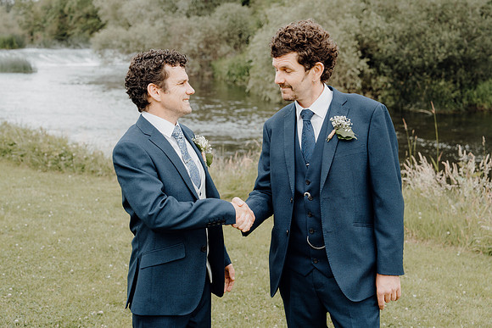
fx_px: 724
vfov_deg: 25.5
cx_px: 246
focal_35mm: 53
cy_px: 164
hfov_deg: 37.5
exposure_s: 1/200
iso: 200
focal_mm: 53
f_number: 5
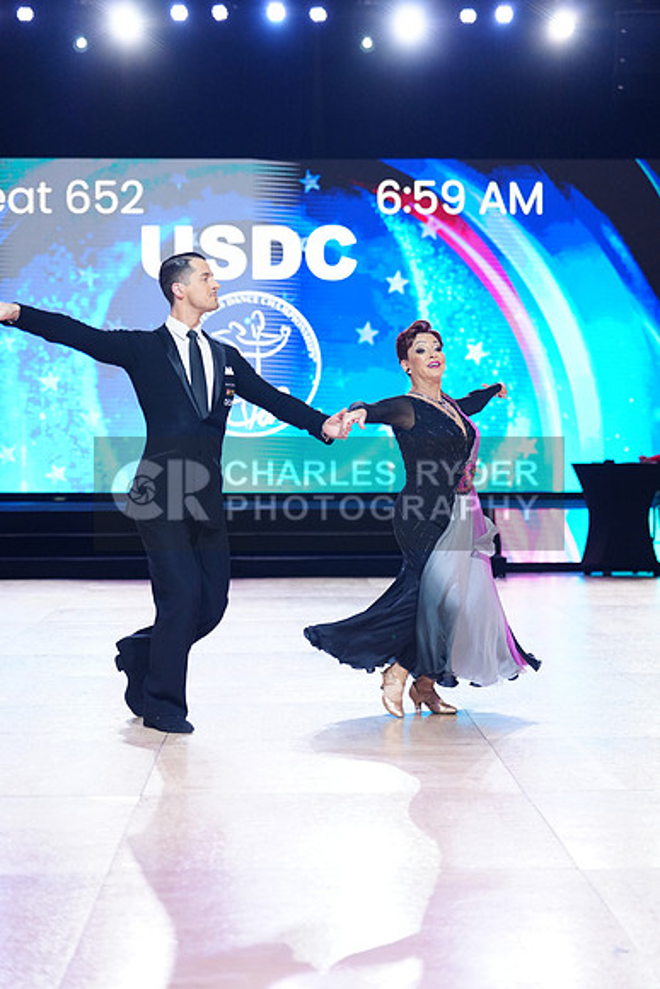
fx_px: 1924
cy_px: 494
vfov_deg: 28.8
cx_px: 330
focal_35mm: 70
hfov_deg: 19.5
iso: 2000
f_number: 2.8
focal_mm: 70
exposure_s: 1/500
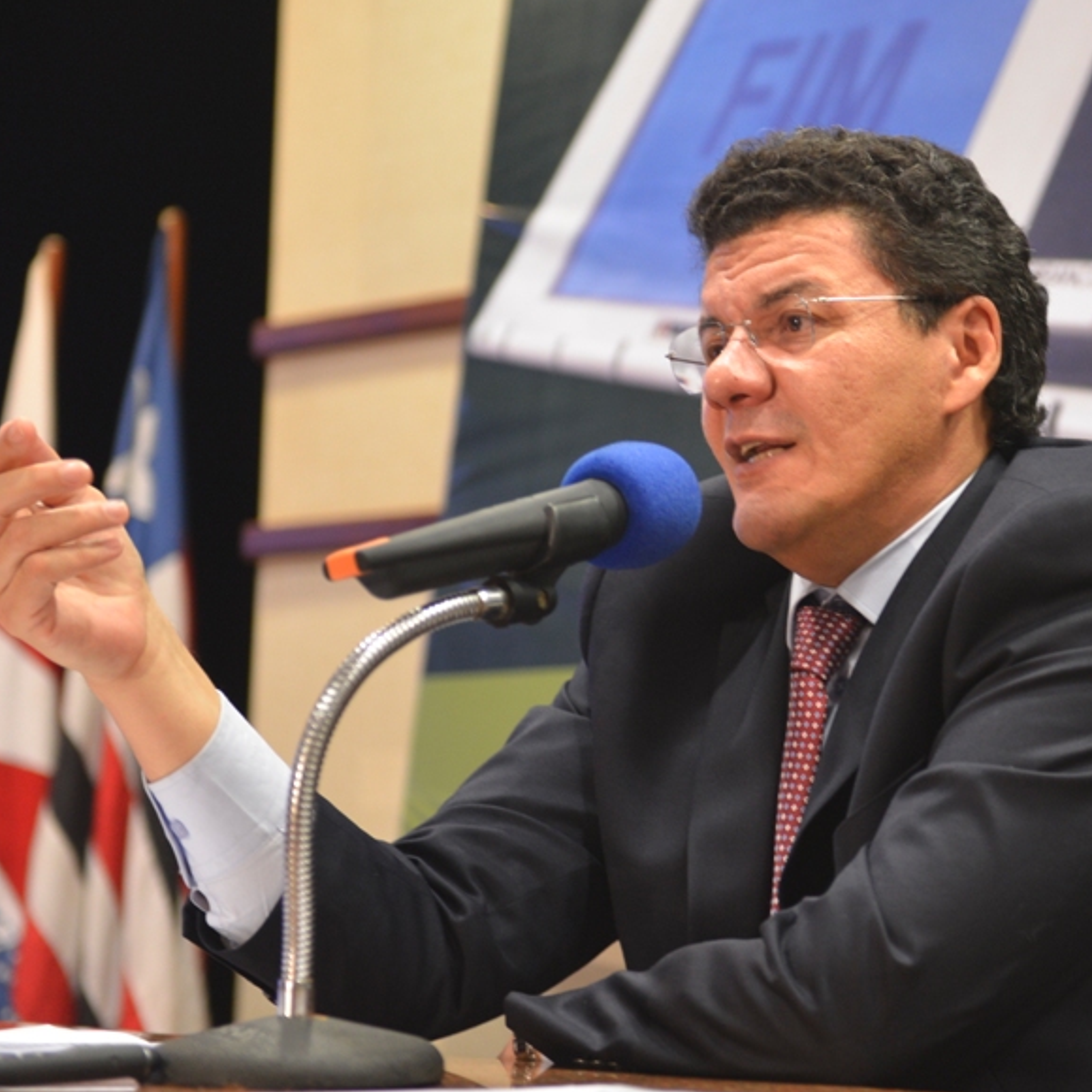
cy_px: 474
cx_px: 868
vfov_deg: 18.7
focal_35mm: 93
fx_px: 3319
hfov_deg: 18.5
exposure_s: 1/60
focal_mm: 62
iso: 1600
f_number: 2.8
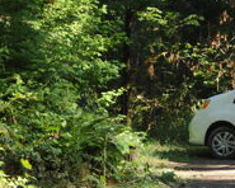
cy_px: -55
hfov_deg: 12.0
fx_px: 988
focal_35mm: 142
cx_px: 484
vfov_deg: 10.6
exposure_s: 1/50
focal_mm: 35
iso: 250
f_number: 10
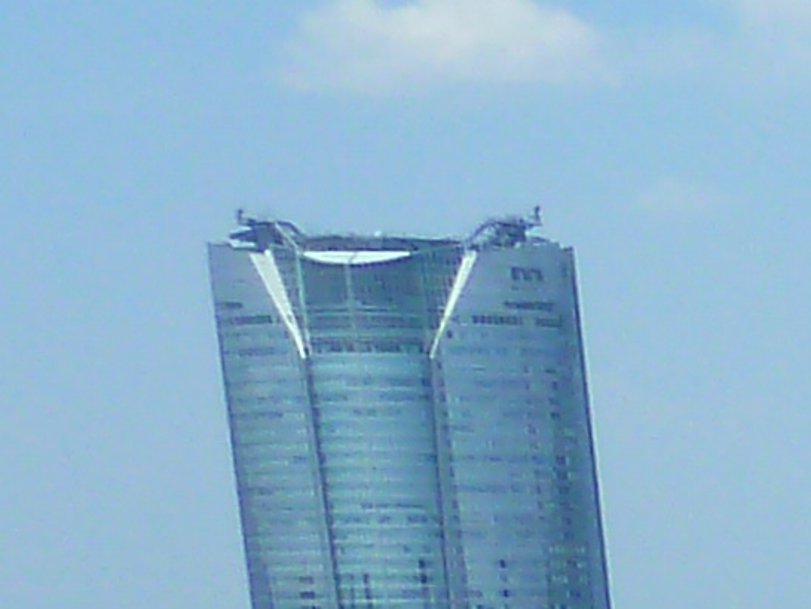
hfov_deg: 8.5
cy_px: 1782
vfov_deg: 7.3
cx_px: 2648
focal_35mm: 183
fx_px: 4289
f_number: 4.5
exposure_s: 1/400
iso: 80
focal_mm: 4.1
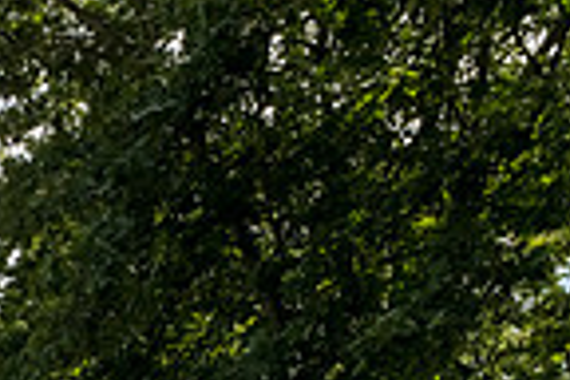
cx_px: -408
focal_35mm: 61
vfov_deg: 16.8
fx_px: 966
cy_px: 756
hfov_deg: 22.5
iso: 800
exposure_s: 1/640
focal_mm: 14
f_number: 11
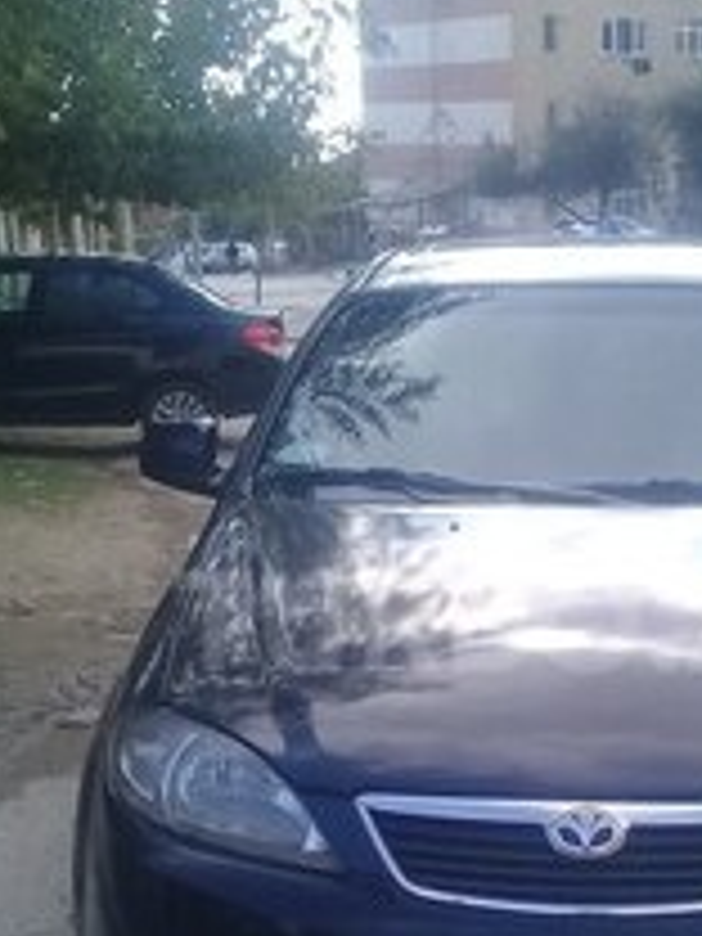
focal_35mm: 74
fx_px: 2001
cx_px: 522
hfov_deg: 19.8
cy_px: 621
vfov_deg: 26.2
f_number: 2.2
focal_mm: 3.3
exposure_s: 1/577
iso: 50
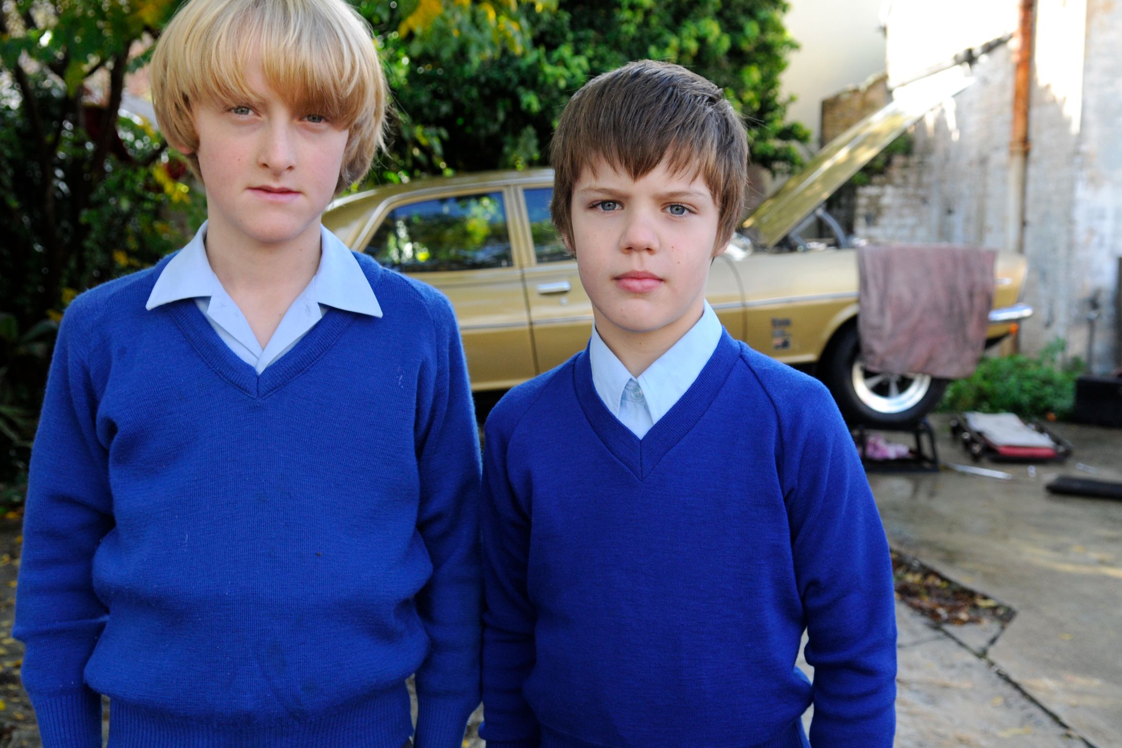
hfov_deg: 47.8
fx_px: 1265
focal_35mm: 41
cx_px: 590
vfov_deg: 32.9
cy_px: 378
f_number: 4.5
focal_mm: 23
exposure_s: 1/400
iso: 400
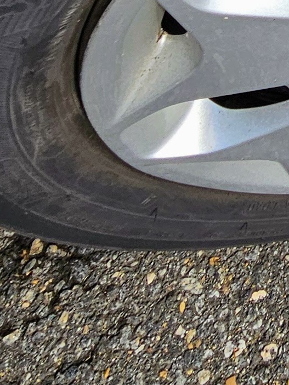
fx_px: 824
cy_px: -307
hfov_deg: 16.7
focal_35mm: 74
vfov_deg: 19.6
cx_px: 512
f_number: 2.2
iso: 50
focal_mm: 2.2
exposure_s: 1/960
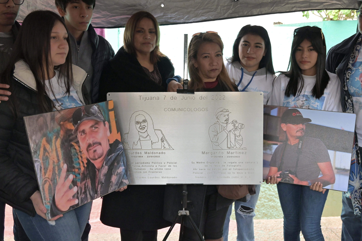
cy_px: 120
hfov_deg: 44.3
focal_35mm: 44
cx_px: 181
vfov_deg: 30.3
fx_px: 445
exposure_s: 1/500
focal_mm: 29.5
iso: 3200
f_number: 4
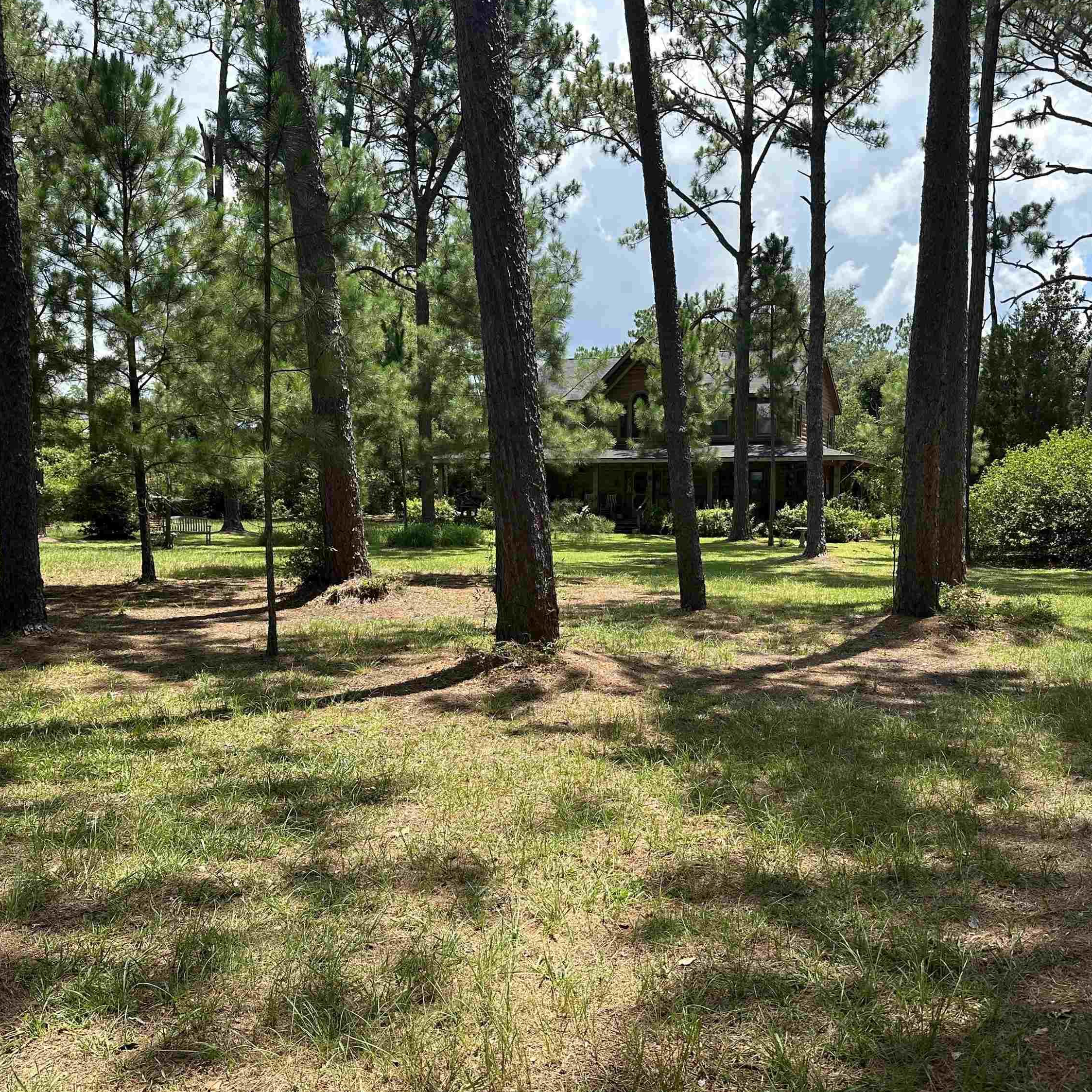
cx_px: 597
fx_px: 1035
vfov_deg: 55.6
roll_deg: -0.5
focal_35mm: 29
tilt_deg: -2.5
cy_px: 554
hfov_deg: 55.5
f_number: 1.78
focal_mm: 6.86
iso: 80
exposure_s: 1/1949
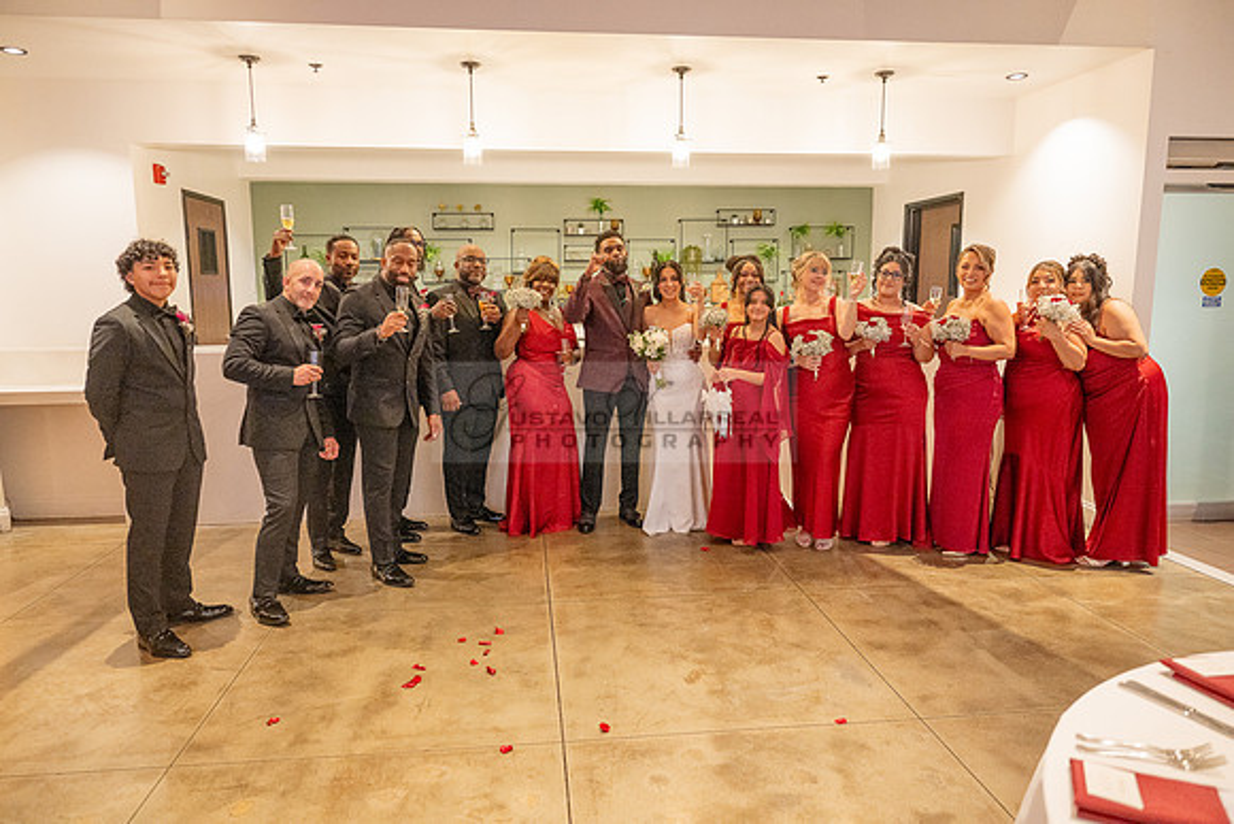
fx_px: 823
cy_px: 412
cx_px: 617
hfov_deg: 73.7
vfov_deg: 53.2
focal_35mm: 24
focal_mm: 24
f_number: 2.8
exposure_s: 1/125
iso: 2000
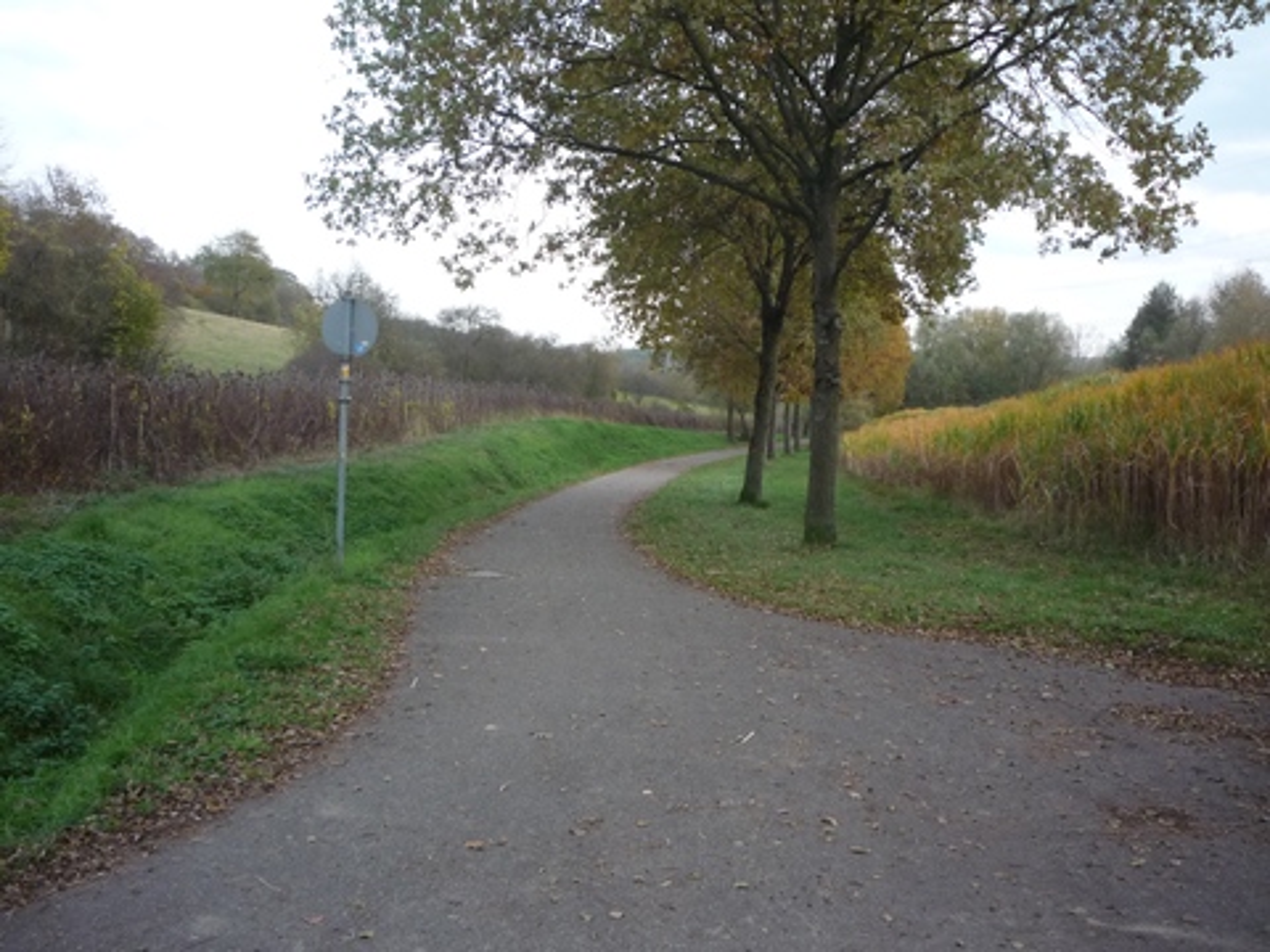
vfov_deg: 44.2
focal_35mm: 32
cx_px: 635
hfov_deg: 56.8
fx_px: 1174
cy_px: 476
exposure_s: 1/200
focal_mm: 5.2
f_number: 3.5
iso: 200
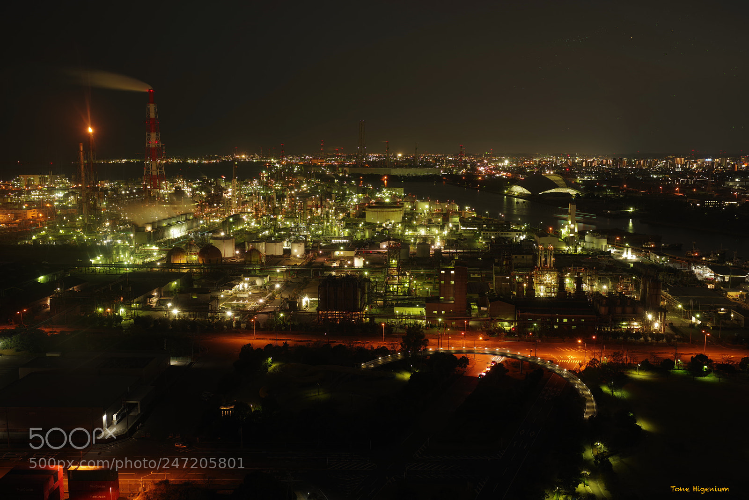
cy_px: 250
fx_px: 645
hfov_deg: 60.3
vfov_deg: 42.4
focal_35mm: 31
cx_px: 374
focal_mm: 31
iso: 100
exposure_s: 6
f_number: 5.6
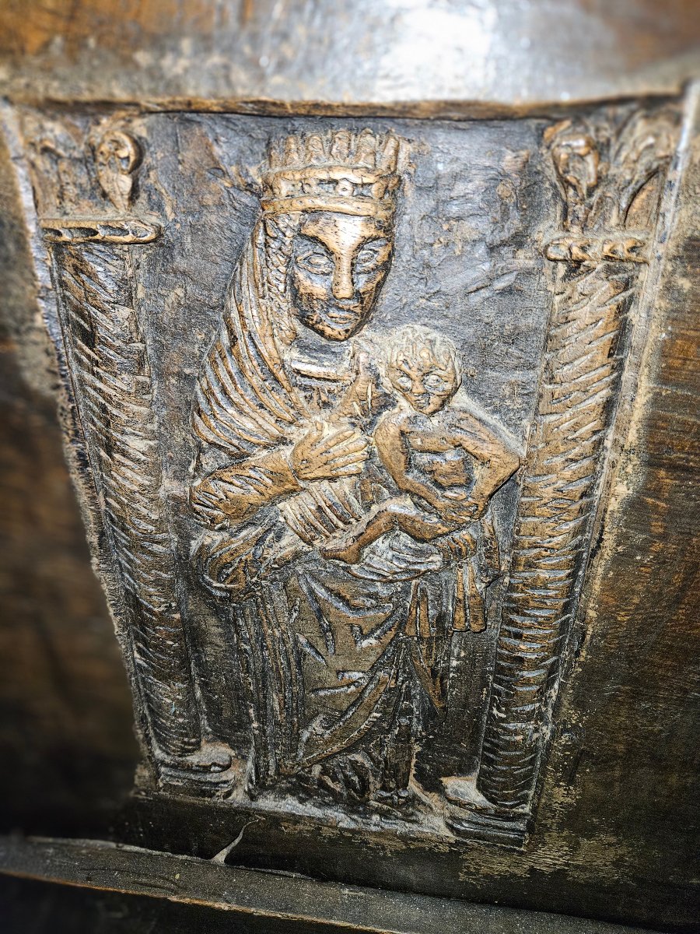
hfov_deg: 58.9
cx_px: 350
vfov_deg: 73.9
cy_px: 467
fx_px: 620
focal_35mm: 23
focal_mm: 5.4
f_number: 1.8
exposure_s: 1/100
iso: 800
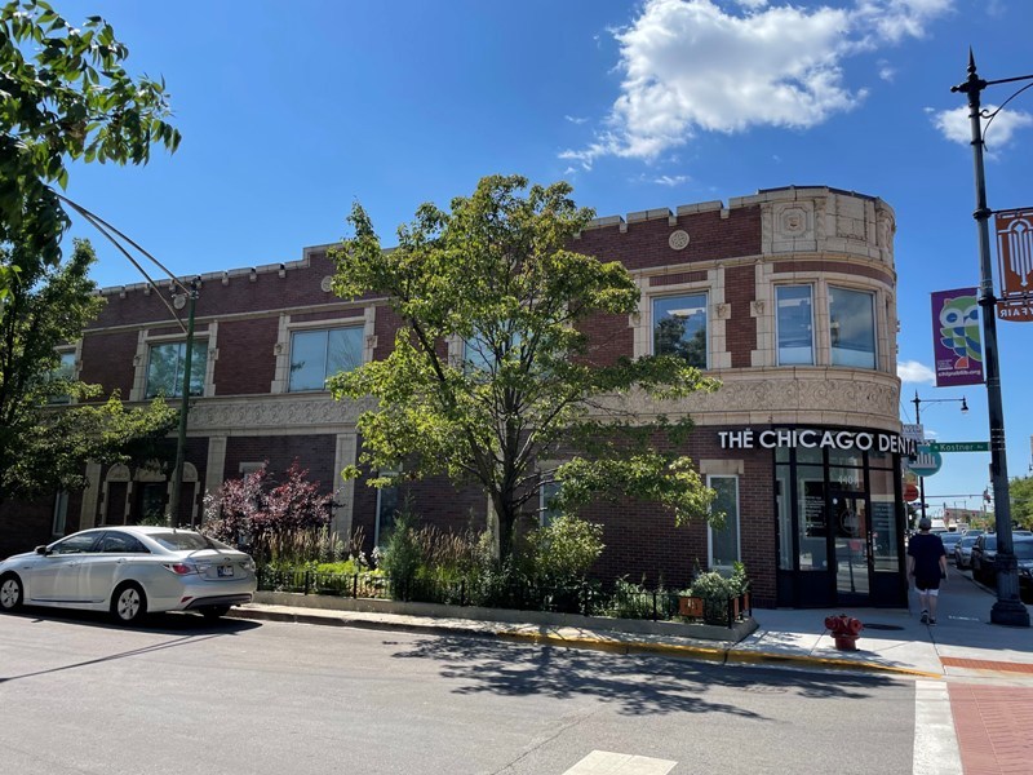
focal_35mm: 26
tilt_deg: +9.1
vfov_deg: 53.1
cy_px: 388
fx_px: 776
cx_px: 516
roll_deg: -1.2
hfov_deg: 67.3
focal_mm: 4.2
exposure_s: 1/2882
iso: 32
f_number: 1.6
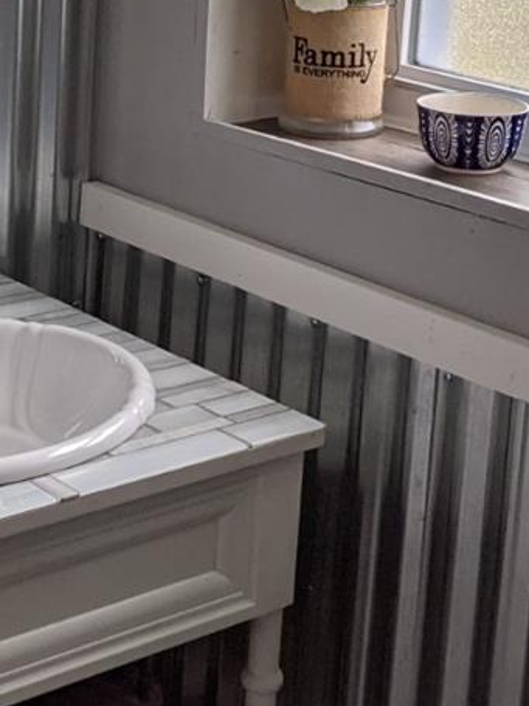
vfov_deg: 21.8
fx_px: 1814
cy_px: 166
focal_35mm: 89
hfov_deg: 16.6
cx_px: 220
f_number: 1.8
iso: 57
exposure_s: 1/126
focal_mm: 4.44
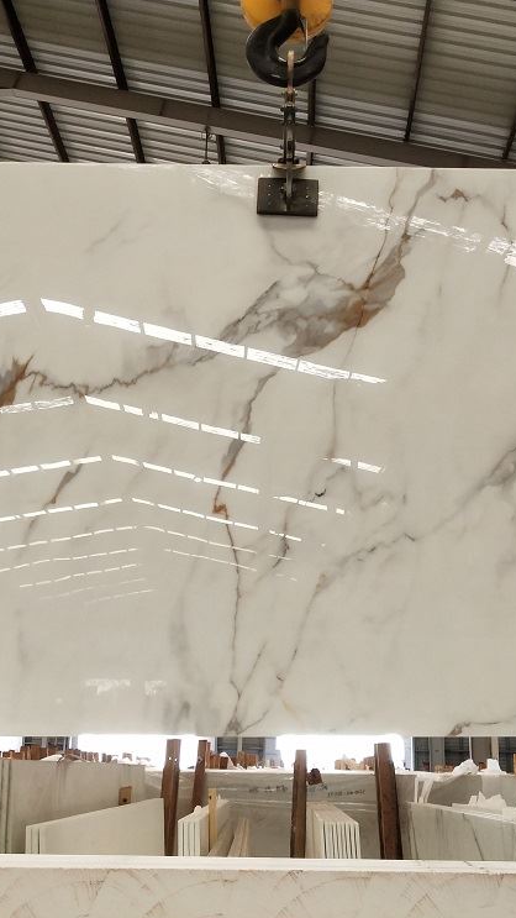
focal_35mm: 44
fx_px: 1070
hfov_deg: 27.1
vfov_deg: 46.4
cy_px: 462
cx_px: 281
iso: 145
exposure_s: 1/100
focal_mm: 3.95
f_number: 1.8
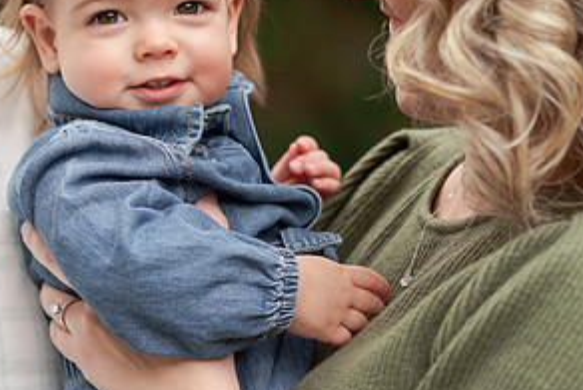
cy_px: 53
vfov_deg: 8.1
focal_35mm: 169
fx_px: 2738
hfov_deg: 12.1
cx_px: 166
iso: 320
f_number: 2.8
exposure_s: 1/500
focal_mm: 85
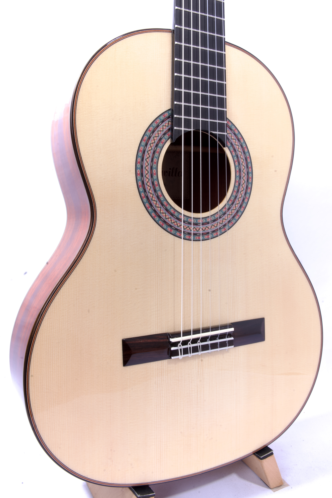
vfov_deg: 65.5
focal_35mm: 28
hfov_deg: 46.4
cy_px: 249
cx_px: 166
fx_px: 387
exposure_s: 1/50
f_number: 22
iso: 100
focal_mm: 28
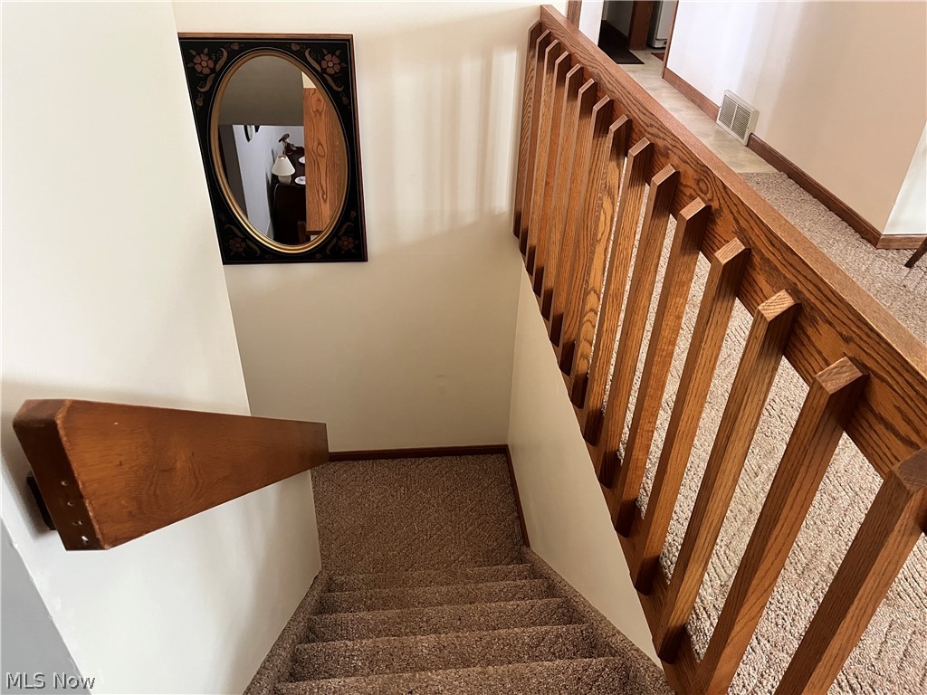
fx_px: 696
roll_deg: -1.3
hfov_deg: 67.3
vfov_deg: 53.1
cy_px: 348
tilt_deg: -34.7
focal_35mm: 26
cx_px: 464
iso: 400
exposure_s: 1/60
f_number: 1.6
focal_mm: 5.1
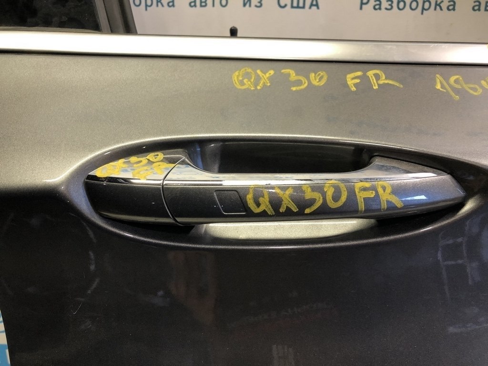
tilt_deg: -19.2
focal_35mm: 28
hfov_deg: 63.4
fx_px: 395
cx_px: 244
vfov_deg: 49.7
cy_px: 183
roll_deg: +0.2
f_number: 1.8
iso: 40
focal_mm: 4
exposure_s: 1/33
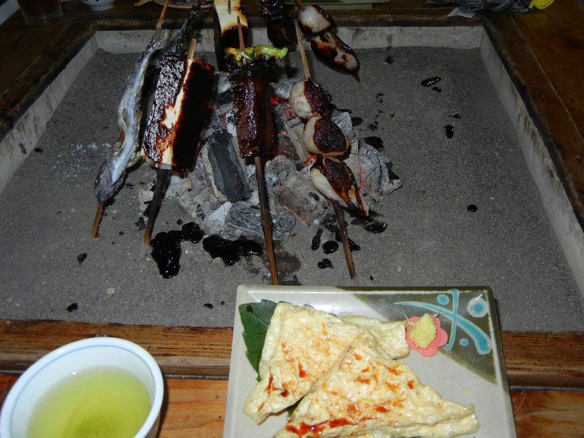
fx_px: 574
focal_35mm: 34
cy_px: 219
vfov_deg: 41.8
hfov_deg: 54.0
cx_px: 292
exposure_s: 1/30
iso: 200
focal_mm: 6.2
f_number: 3.6
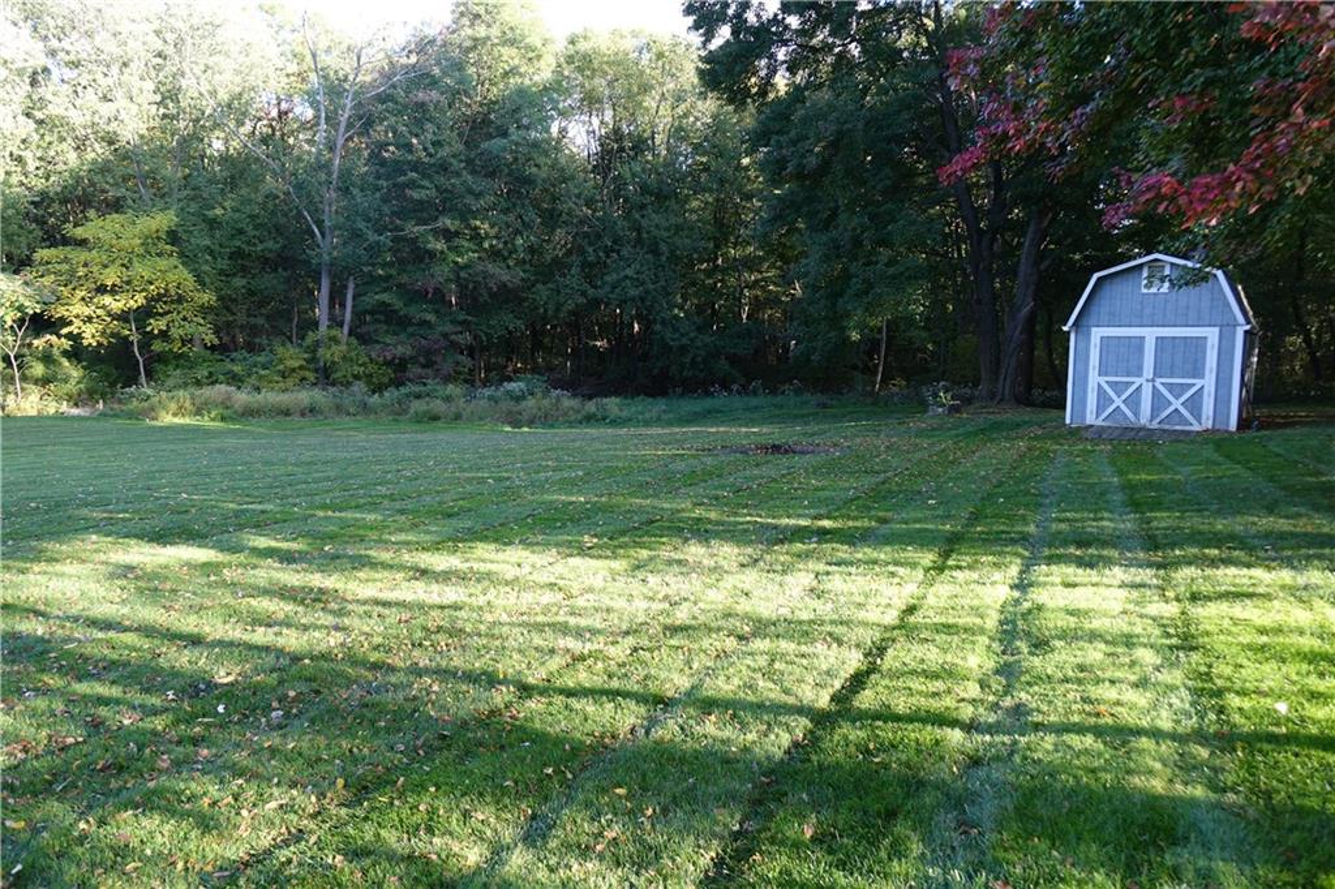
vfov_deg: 53.1
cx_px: 668
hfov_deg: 73.8
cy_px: 444
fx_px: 890
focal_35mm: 24
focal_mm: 8.8
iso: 100
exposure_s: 1/100
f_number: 2.8
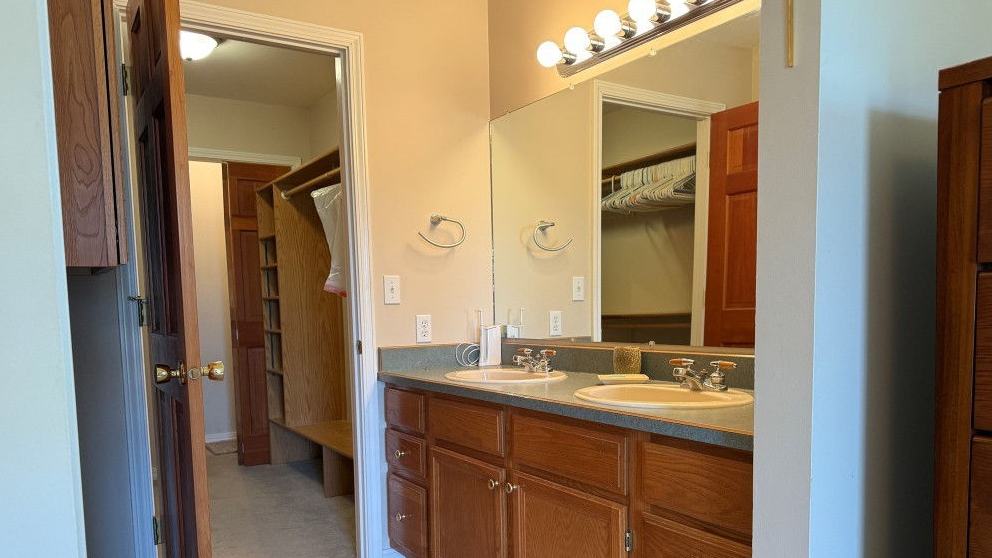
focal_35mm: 27
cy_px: 370
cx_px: 495
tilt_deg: -5.6
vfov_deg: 42.3
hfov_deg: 69.9
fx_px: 710
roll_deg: +1.4
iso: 200
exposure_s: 1/120
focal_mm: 6.76
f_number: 1.78
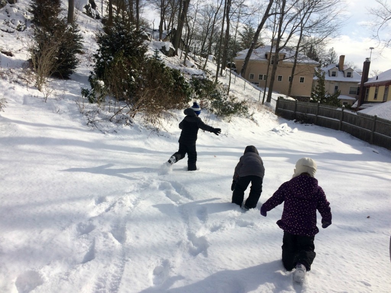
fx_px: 328
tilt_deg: -10.4
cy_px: 146
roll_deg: -2.4
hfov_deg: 61.7
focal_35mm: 29
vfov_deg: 48.2
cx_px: 196
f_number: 2.2
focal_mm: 4.15
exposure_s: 1/3165
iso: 32
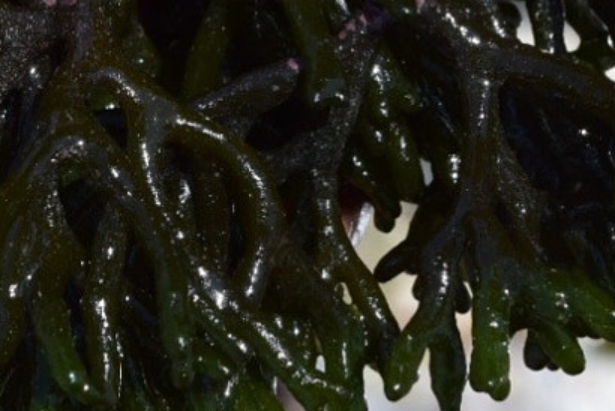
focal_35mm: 234
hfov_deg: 8.8
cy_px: 34
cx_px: 242
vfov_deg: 5.9
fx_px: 4000
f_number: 11
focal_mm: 40
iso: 320
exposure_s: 1/500
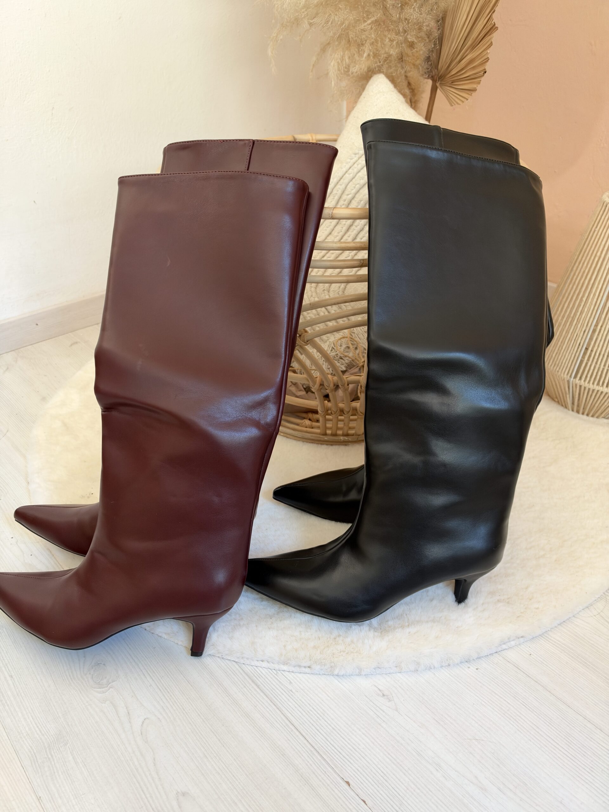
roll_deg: +0.3
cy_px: 406
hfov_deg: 56.8
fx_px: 563
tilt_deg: -33.2
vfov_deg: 71.6
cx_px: 304
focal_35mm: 24
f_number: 1.8
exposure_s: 1/92
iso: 400
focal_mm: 6.93
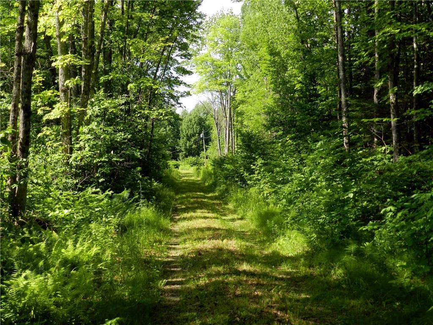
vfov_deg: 31.5
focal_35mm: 46
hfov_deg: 41.2
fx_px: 575
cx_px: 216
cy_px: 162
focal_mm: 8.1
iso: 160
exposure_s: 1/320
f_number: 4.2
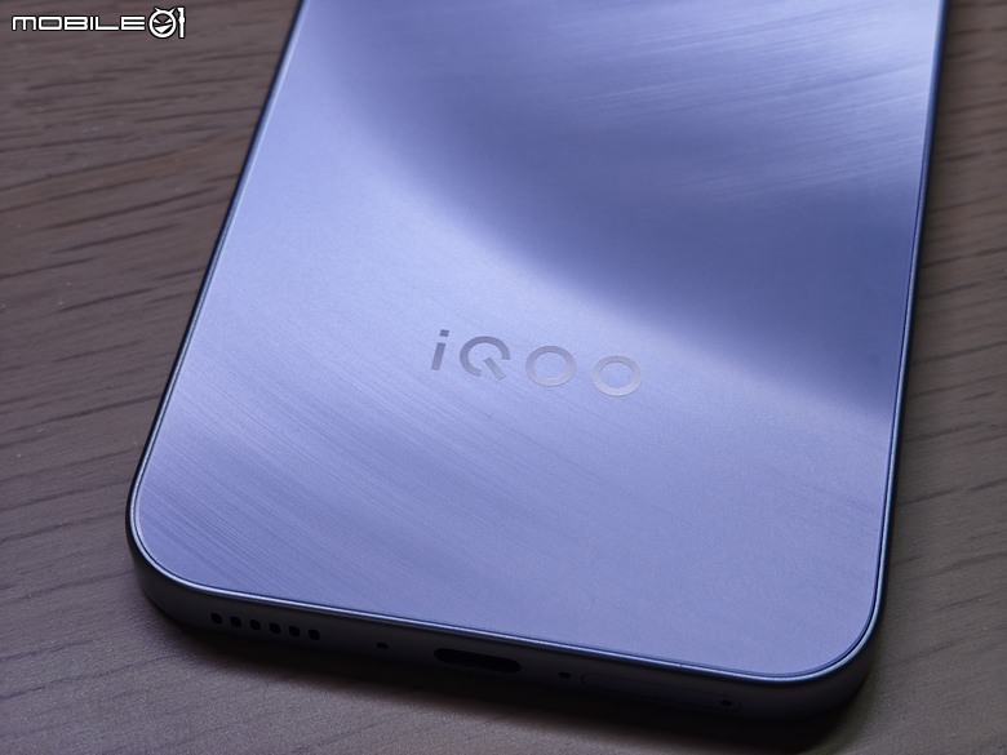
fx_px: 2036
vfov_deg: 21.0
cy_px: 378
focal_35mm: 70
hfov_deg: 27.8
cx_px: 504
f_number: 2.68
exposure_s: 1/120
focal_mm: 10.55
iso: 388
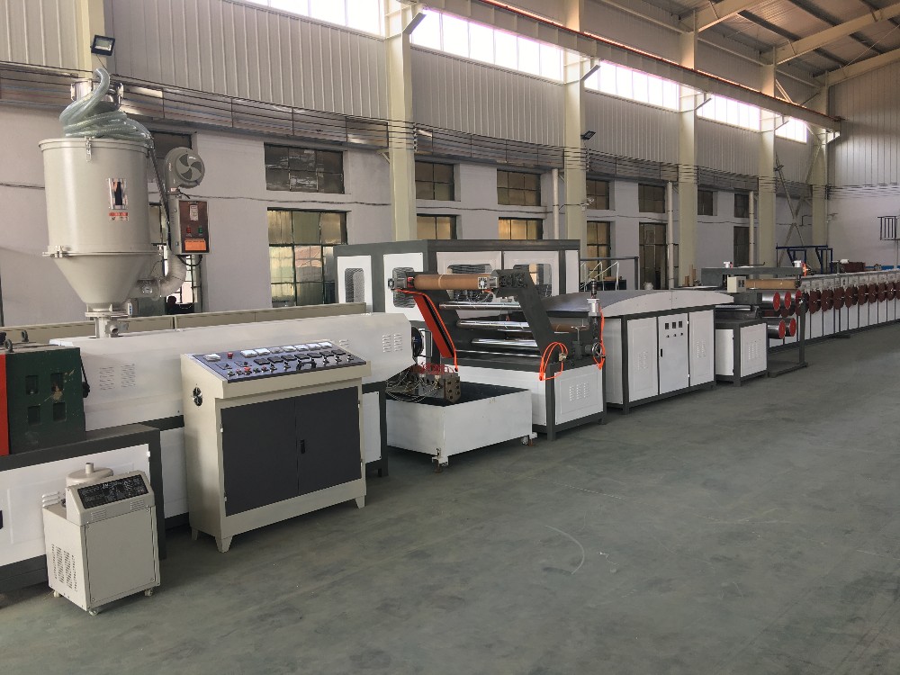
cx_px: 450
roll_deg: +1.9
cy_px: 338
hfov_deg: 61.7
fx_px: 754
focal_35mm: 29
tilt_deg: -4.6
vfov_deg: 48.2
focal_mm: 4.15
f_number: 2.2
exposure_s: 1/50
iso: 25
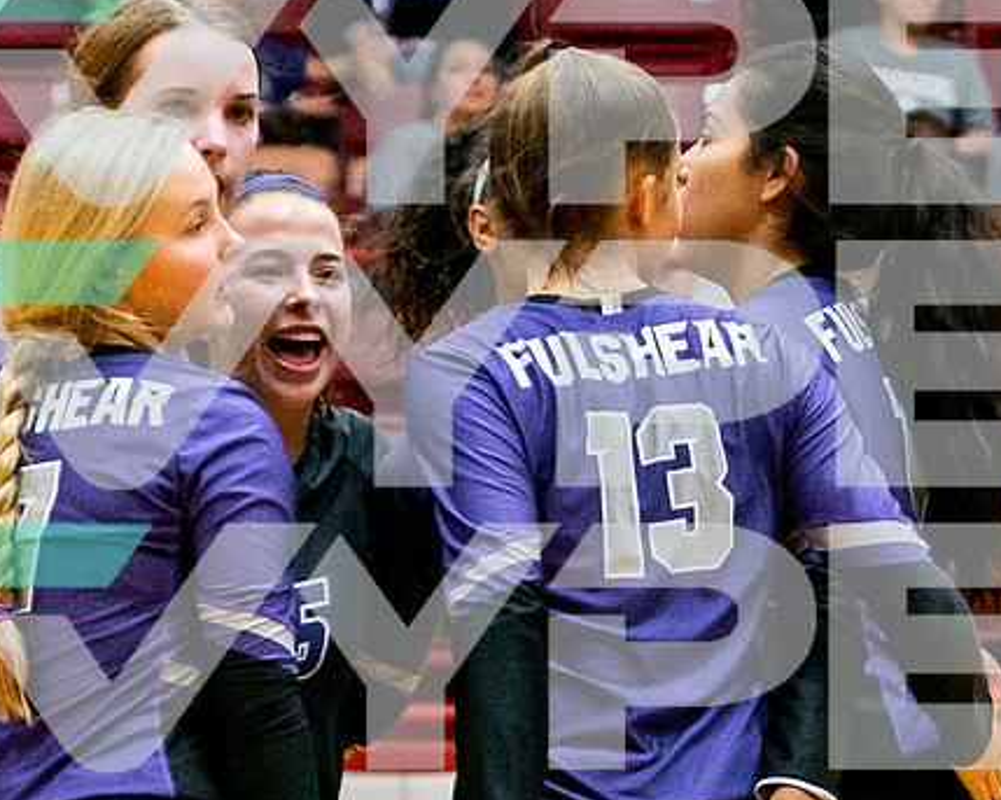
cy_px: 799
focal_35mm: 298
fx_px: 8826
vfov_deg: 5.2
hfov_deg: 6.5
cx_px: 792
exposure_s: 1/1000
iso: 2000
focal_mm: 70
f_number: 2.8
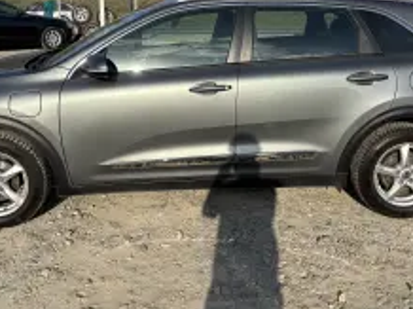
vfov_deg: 33.1
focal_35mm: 43
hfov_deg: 43.9
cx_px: 203
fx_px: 512
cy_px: 95
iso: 50
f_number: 1.6
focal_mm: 5.96
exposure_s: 1/2710
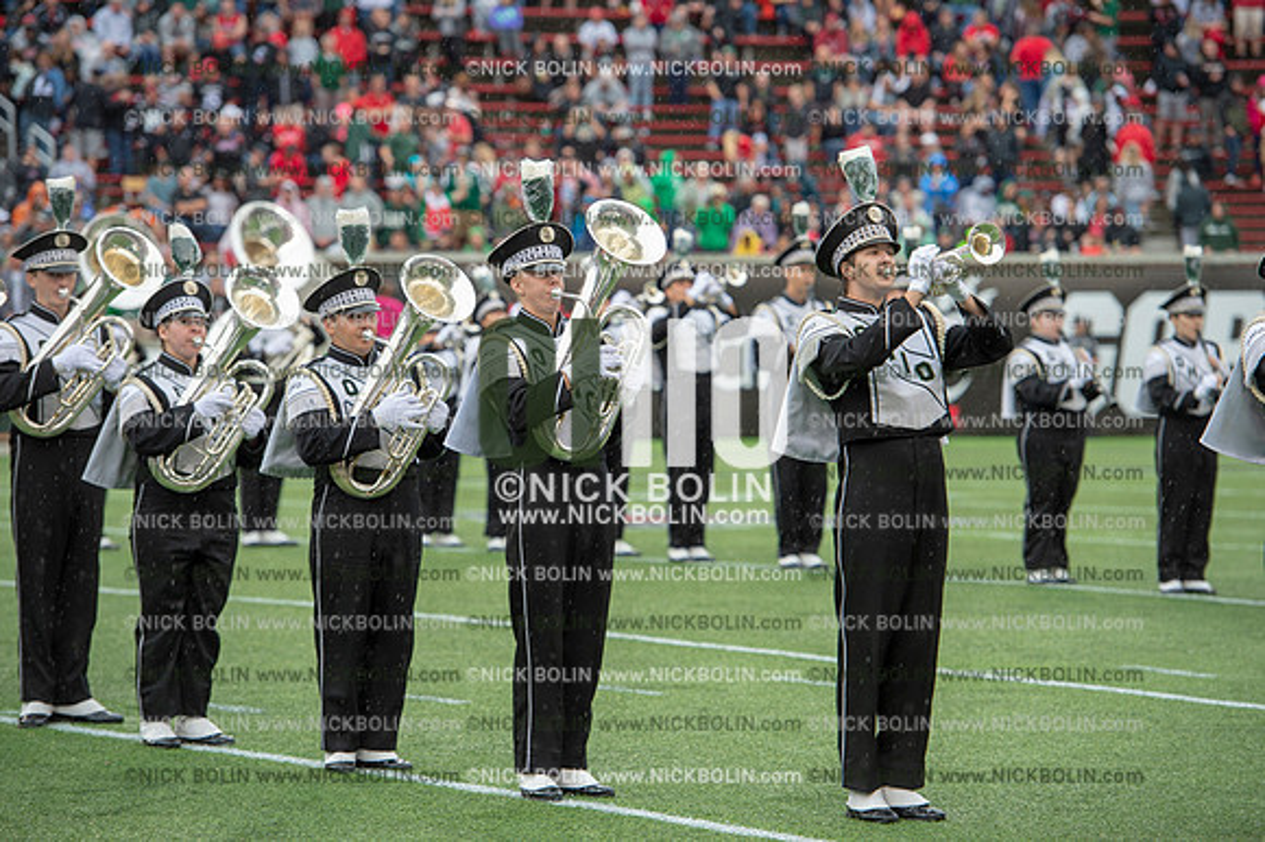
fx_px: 5619
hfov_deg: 12.8
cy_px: 421
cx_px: 632
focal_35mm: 160
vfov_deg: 8.6
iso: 400
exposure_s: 1/500
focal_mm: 160
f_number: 4
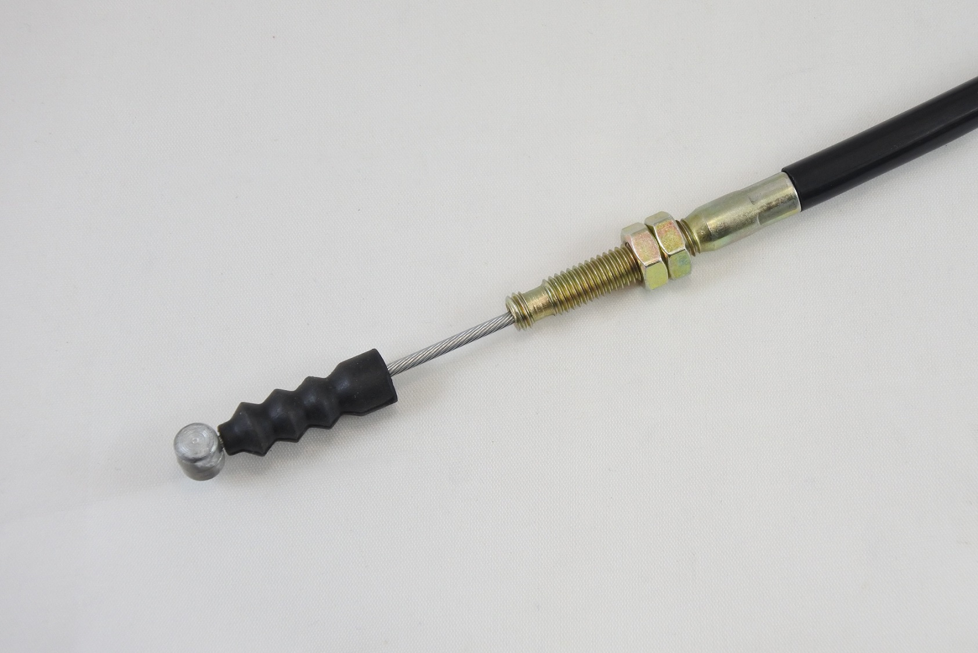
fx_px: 2201
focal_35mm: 81
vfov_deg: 16.9
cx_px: 489
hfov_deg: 25.1
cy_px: 326
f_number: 5.6
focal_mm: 30
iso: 640
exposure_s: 1/125
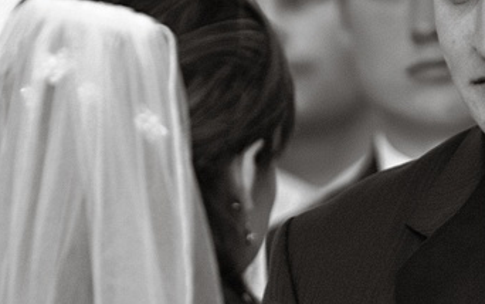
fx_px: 10089
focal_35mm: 763
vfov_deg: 1.7
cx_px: 369
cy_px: 95
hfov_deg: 2.8
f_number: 2.8
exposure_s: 1/125
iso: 400
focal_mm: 190
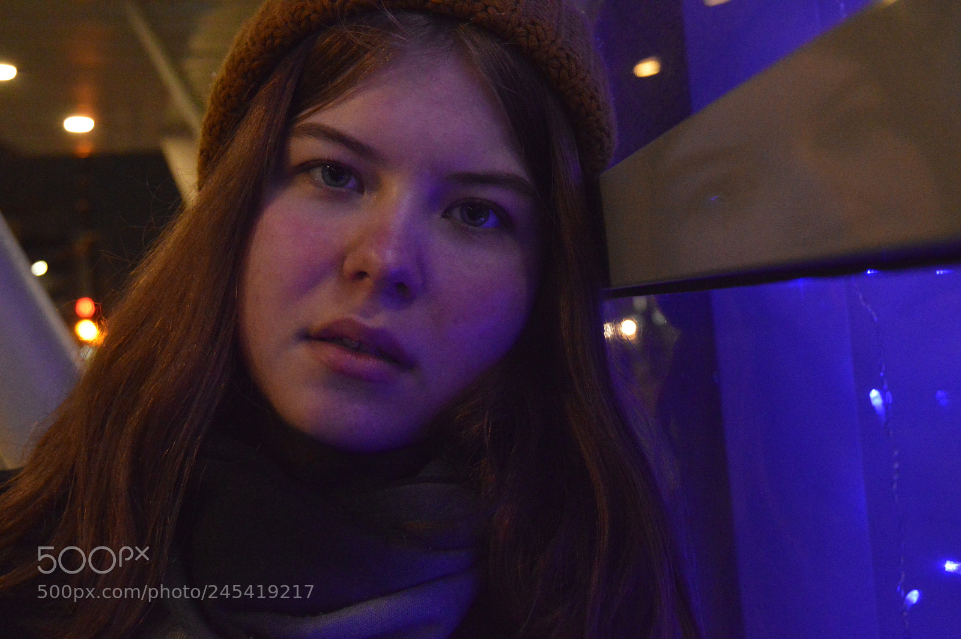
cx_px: 480
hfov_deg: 37.9
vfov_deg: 25.7
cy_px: 320
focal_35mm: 52
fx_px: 1400
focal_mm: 35
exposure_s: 1/100
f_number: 5.6
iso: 6400
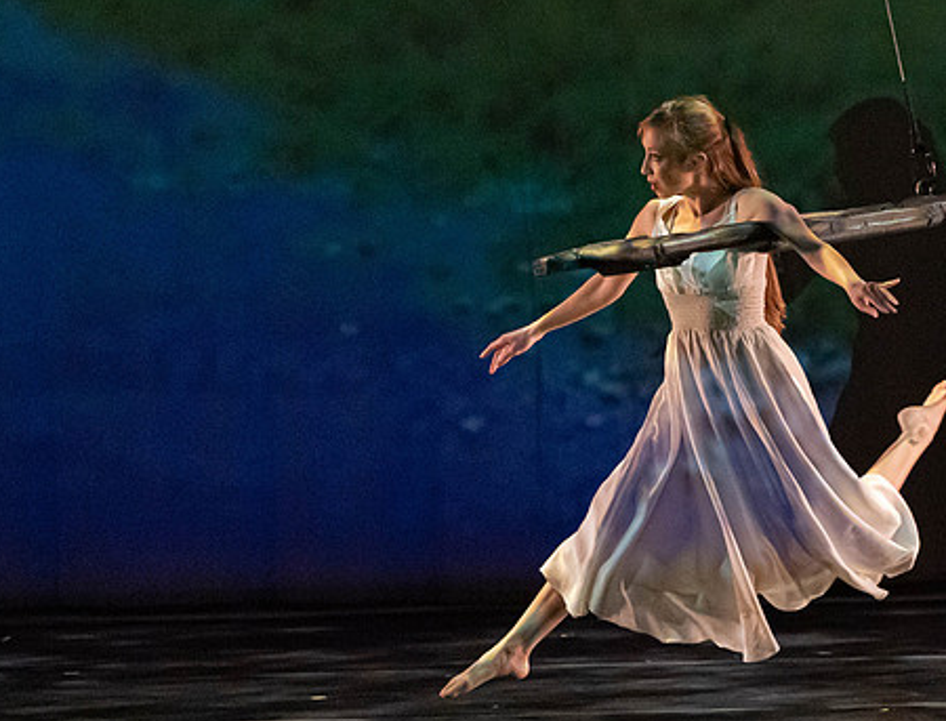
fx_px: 15449
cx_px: 901
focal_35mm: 562
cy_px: 254
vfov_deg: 2.7
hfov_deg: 3.5
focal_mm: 279
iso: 6400
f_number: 5.6
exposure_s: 1/320
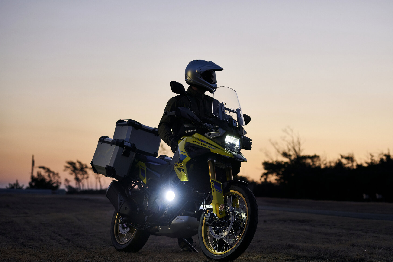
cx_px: 222
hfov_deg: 23.9
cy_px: 141
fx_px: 928
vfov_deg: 16.1
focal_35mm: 85
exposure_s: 1/200
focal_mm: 75
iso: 320
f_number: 3.2
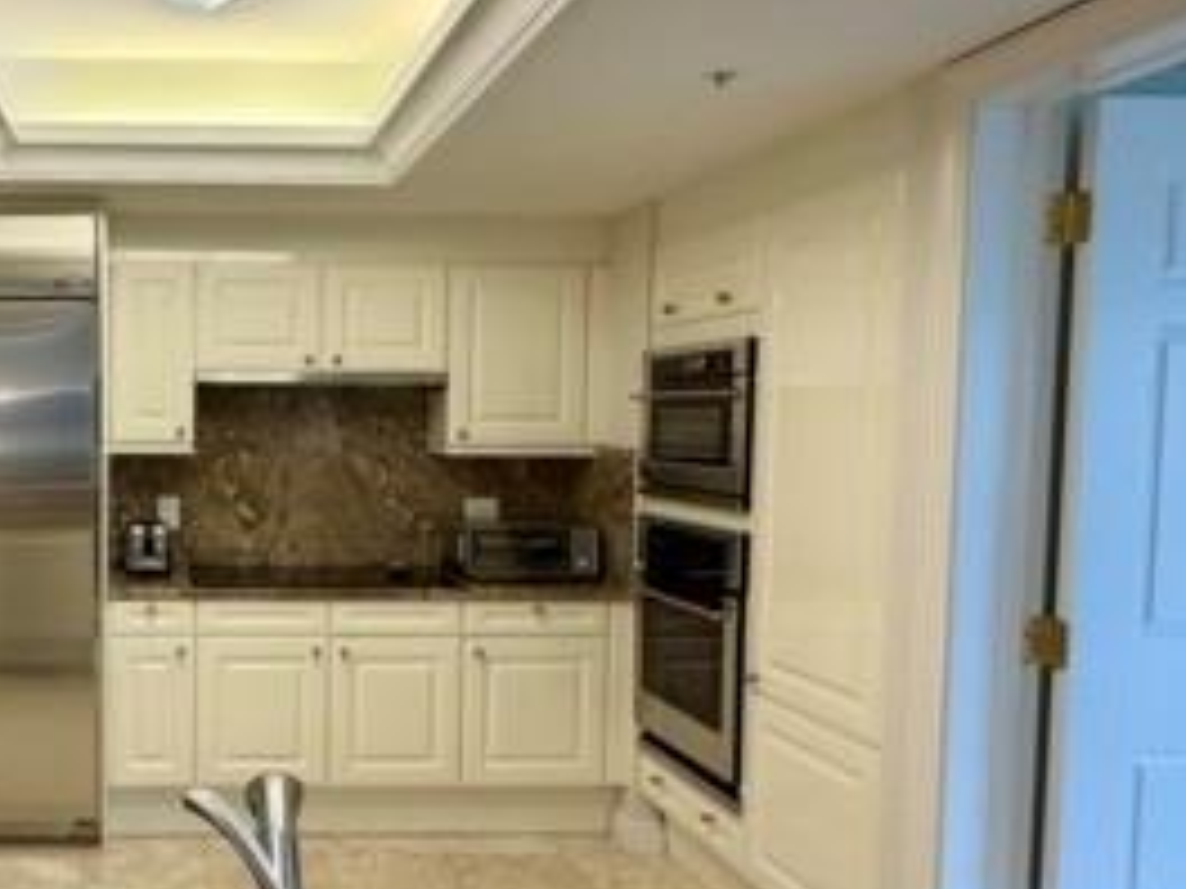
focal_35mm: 34
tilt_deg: -4.0
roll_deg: -0.3
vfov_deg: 41.7
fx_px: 1165
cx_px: 198
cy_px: 494
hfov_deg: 49.9
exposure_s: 1/120
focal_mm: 2.22
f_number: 2.2
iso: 160
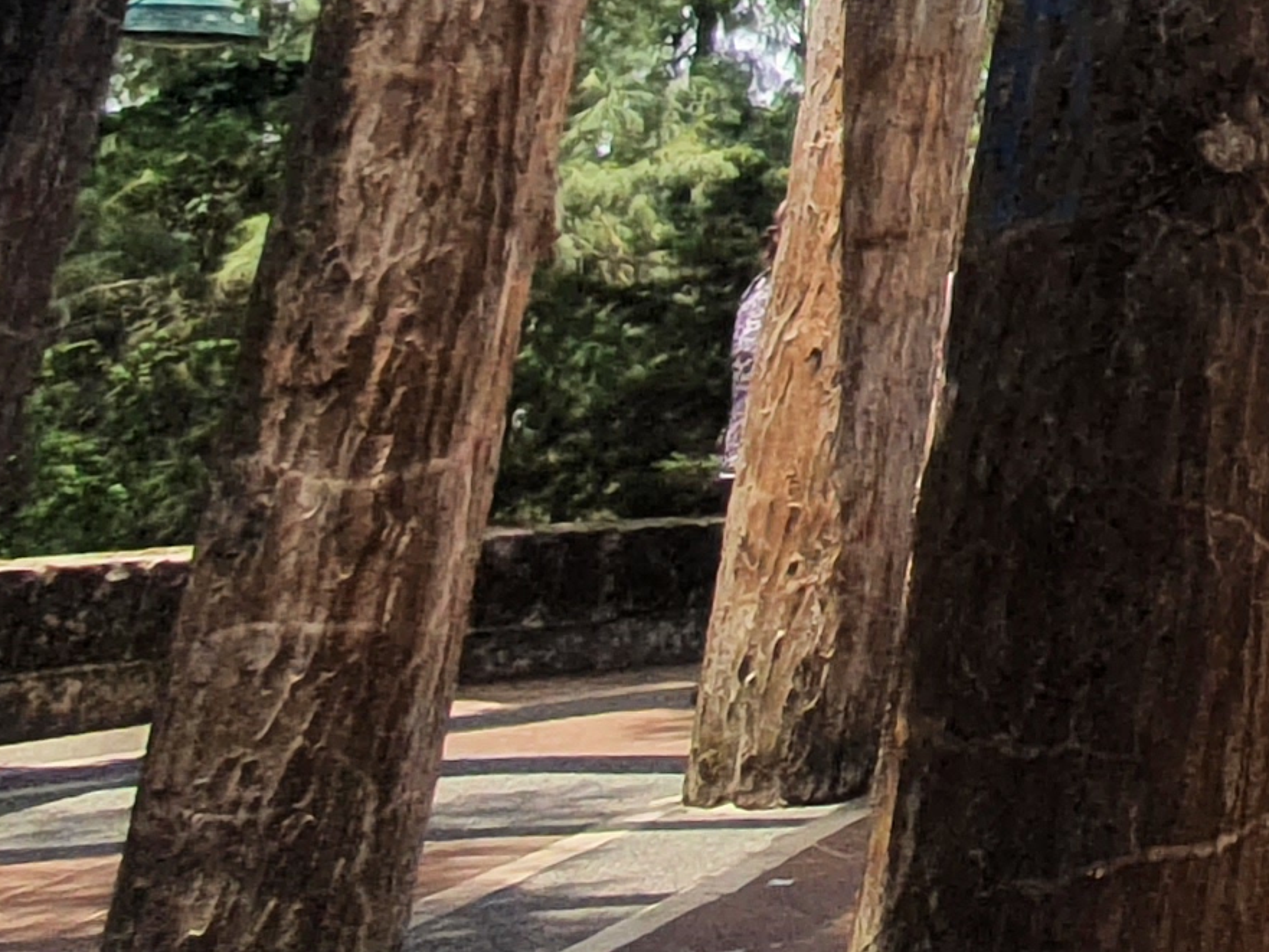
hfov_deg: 20.0
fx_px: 2493
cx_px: 2338
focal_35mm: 68
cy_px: -485
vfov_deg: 18.9
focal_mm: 1.8
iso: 50
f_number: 2.2
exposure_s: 1/1014
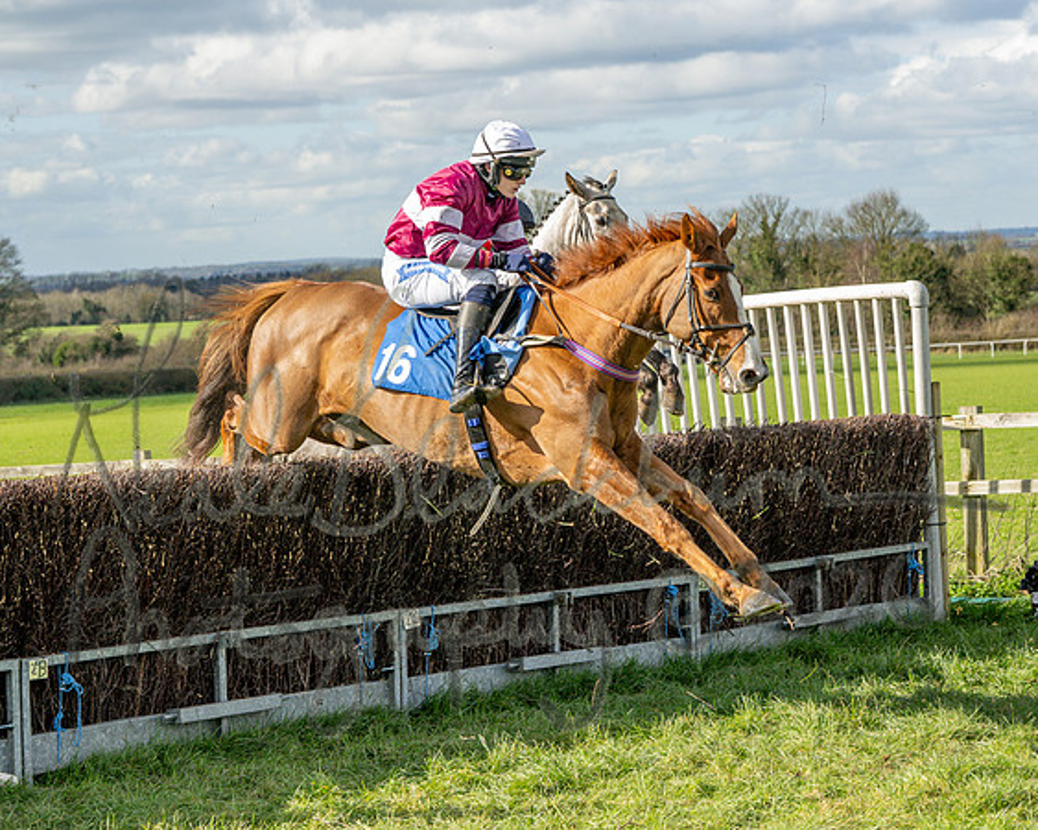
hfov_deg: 18.8
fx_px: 3135
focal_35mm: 102
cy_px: 383
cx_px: 645
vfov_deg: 15.1
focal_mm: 57
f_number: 4
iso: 400
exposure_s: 1/1600
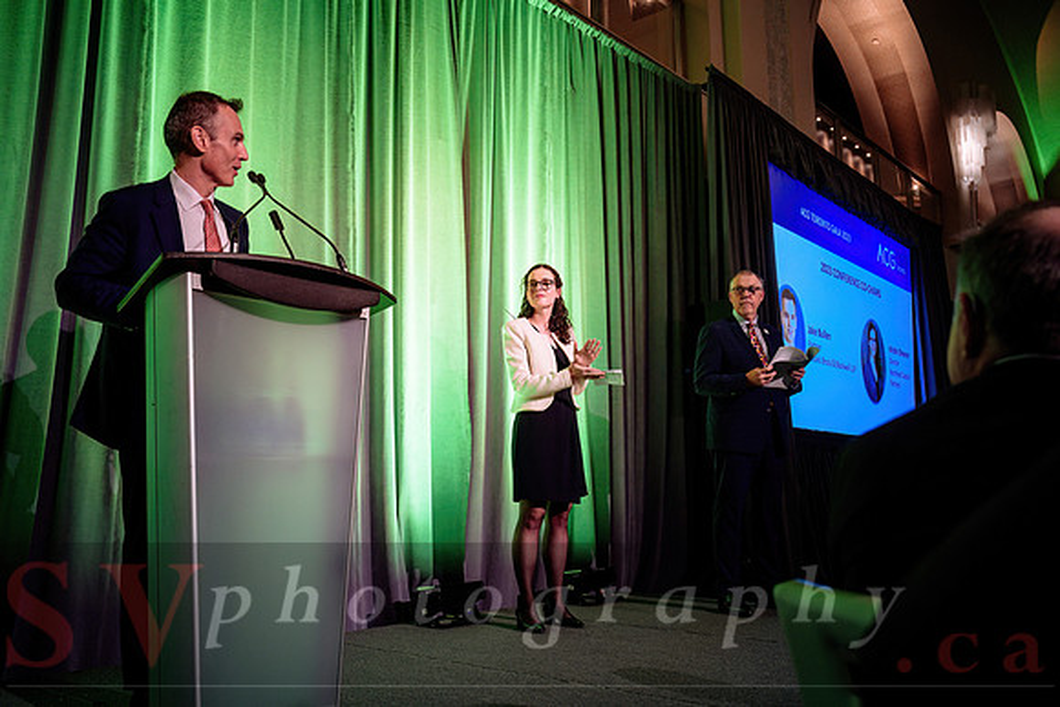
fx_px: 943
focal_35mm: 32
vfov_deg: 41.1
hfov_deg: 58.7
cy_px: 353
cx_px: 515
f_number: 4
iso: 1000
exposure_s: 1/100
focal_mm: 30.5
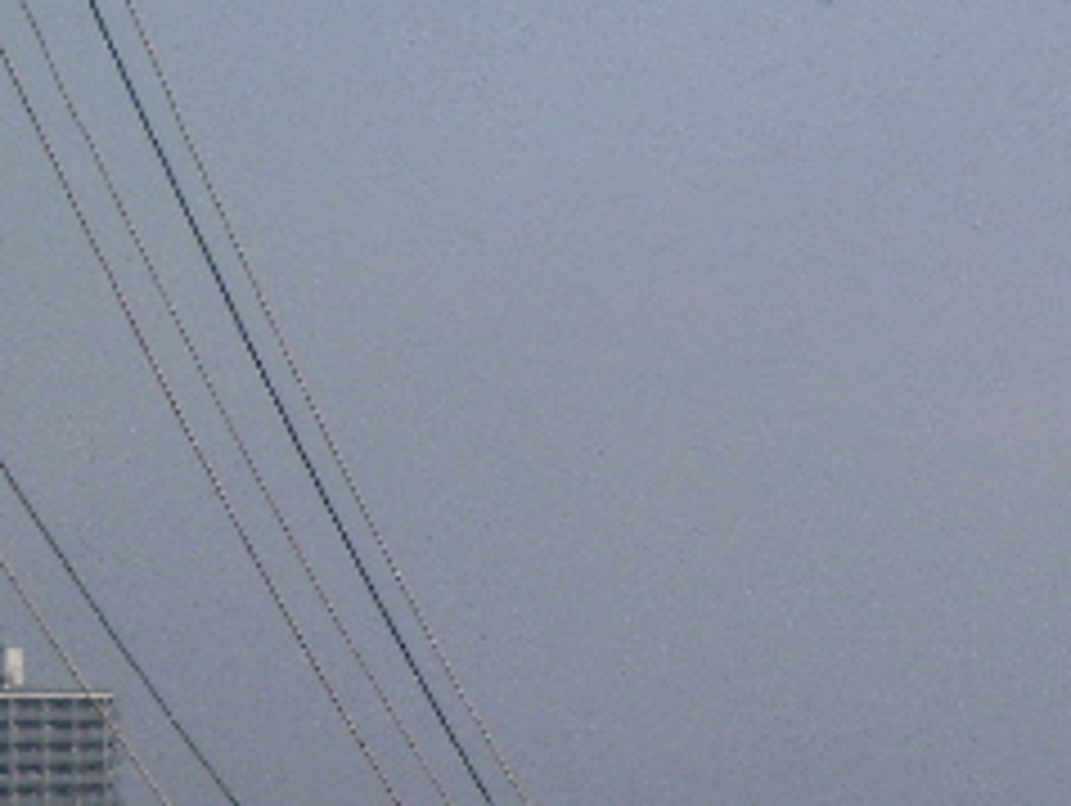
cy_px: 462
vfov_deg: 4.7
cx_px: 1094
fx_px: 9756
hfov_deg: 6.3
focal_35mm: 315
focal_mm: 21.5
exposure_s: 1/500
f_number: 5.9
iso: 100
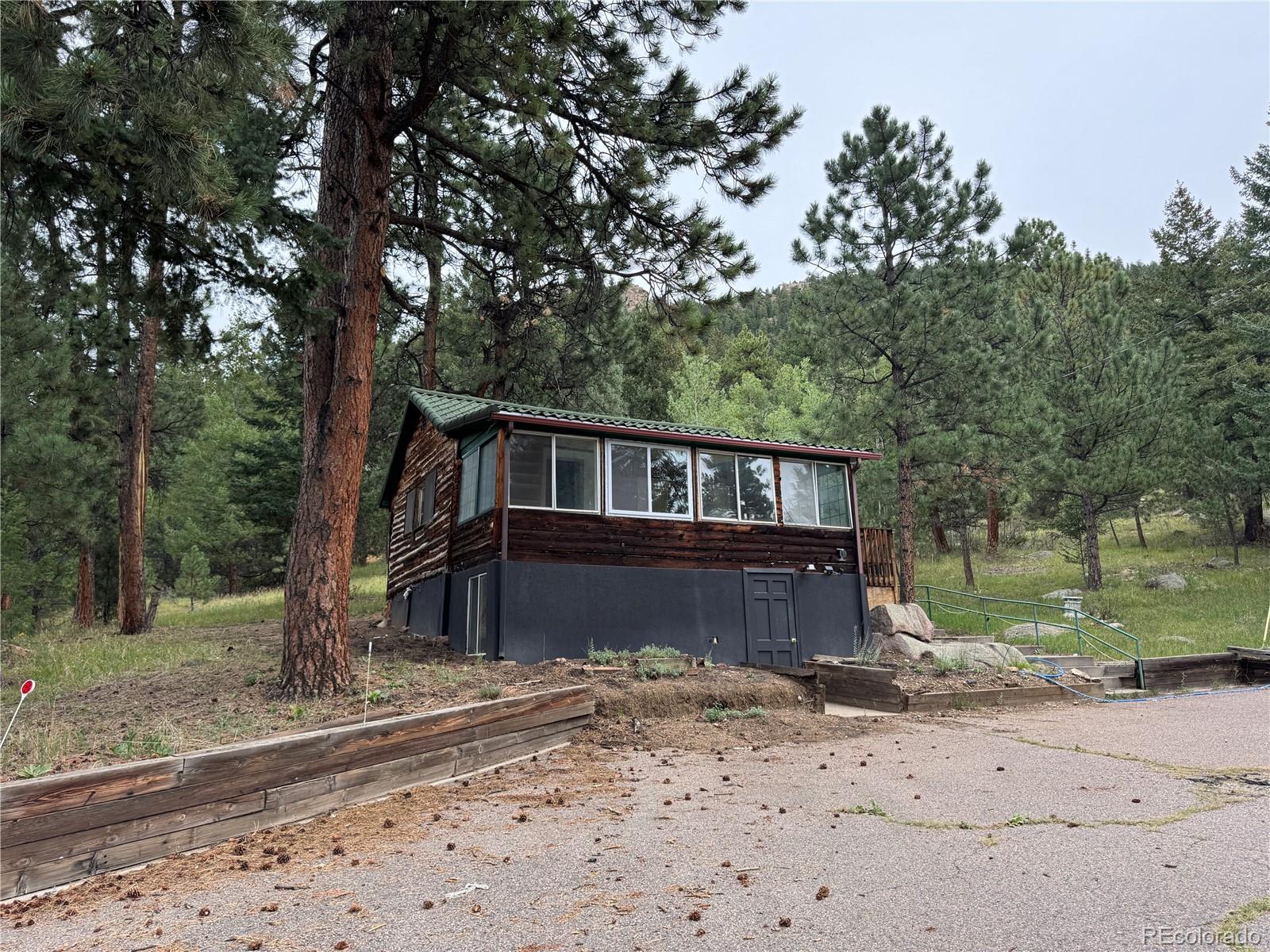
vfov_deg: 56.8
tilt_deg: +12.3
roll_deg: +1.5
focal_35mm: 24
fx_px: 881
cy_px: 476
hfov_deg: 71.6
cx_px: 635
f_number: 1.78
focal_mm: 6.76
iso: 80
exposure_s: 1/853
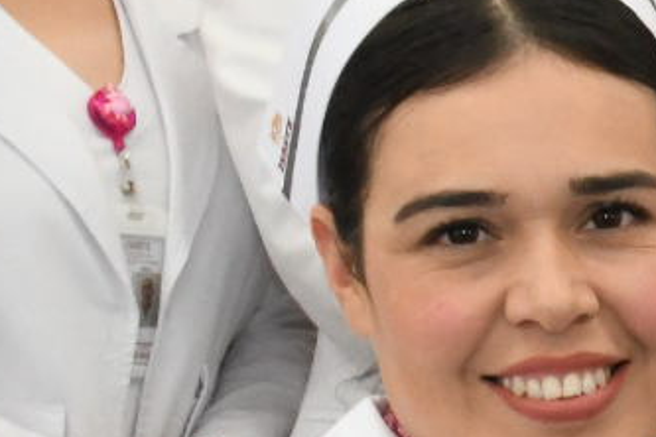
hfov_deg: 7.8
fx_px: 4610
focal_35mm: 253
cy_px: 453
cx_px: 1221
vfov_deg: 5.4
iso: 6400
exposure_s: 1/160
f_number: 16
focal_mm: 35
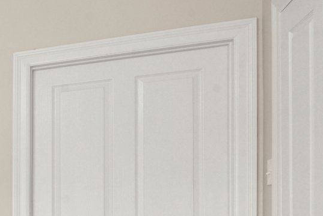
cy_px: 237
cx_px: -232
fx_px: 548
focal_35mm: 61
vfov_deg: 21.2
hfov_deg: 22.4
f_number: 10
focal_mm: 16
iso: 320
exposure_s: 1/3
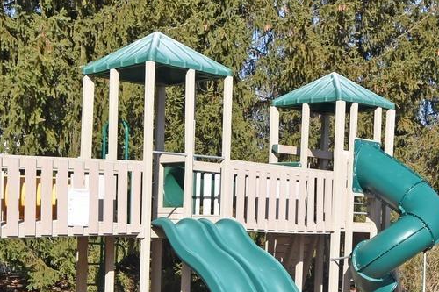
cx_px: 205
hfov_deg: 29.9
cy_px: 232
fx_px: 823
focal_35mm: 68
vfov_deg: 19.9
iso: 200
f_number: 9
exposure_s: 1/320
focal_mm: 15
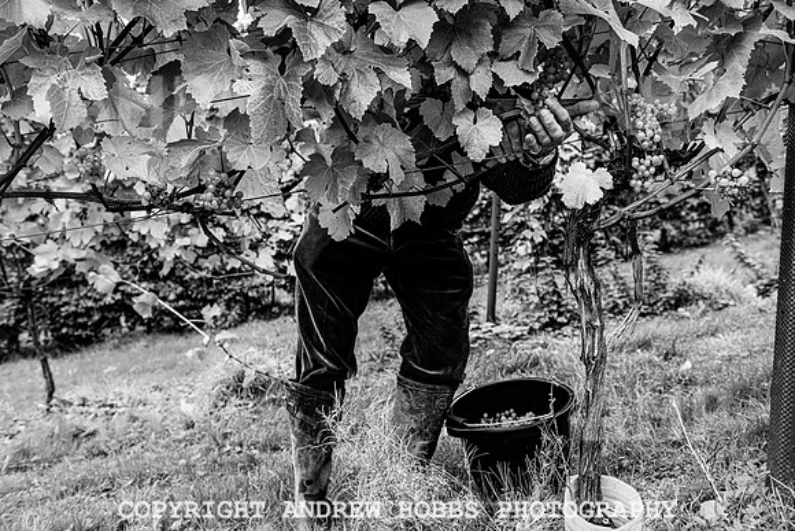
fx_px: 685
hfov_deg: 60.3
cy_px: 266
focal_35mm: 31
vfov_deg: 42.3
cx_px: 398
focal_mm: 31
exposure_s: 1/320
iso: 560
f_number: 5
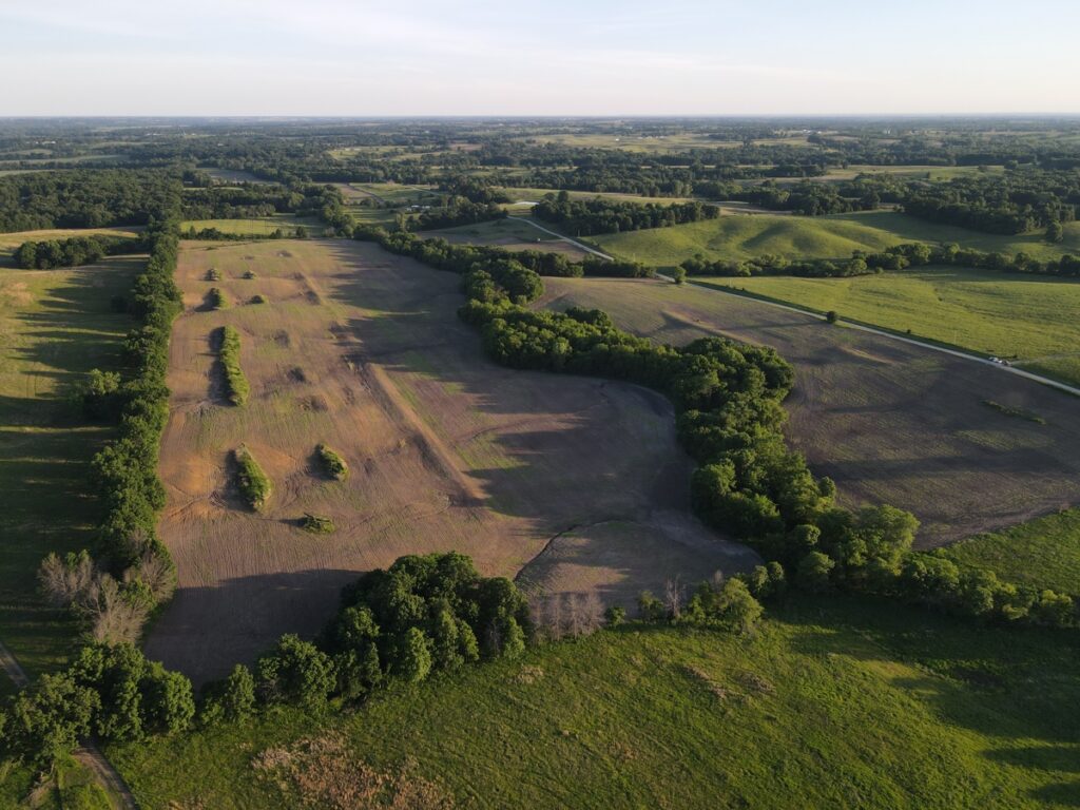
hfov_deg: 71.6
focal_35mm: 24
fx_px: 749
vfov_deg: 56.8
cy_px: 405
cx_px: 540
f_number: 2.8
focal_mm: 4.5
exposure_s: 1/180
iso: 100
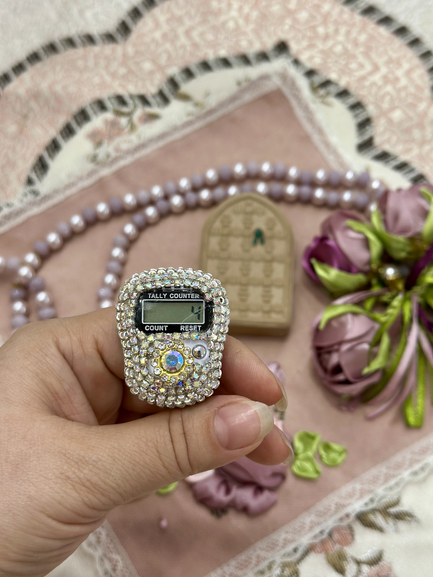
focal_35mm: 49
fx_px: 817
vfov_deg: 38.9
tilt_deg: -67.8
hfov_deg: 29.7
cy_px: 286
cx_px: 218
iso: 100
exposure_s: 1/50
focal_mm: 6.86
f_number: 1.78
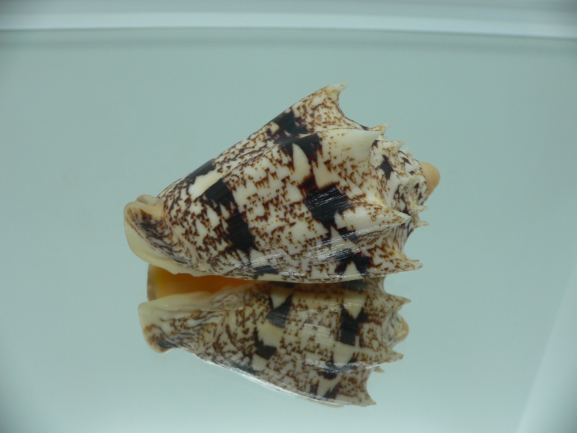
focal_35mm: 35
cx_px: 288
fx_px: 583
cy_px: 216
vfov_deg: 40.7
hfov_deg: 52.6
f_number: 2.8
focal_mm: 4.6
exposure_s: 1/60
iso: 80
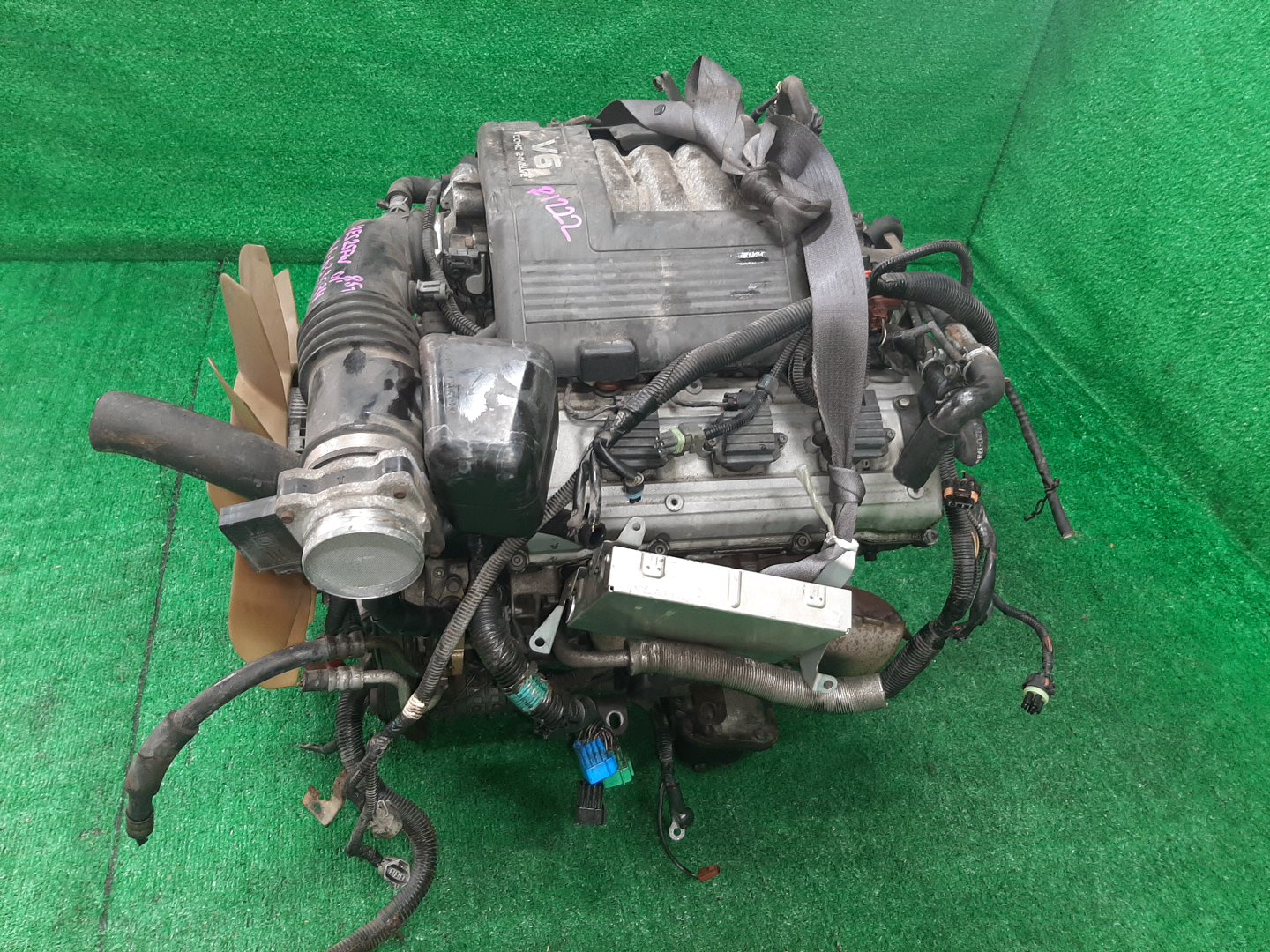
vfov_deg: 53.1
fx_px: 954
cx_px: 635
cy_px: 476
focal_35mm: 26
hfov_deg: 67.3
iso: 144
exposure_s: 1/50
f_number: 1.7
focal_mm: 3.93
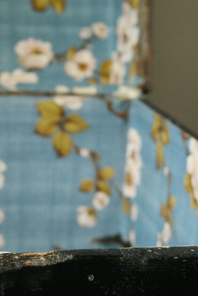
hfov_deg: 12.7
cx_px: 6
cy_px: 254
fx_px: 882
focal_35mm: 107
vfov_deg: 18.8
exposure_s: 1/30
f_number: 5.6
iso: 1600
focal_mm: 35
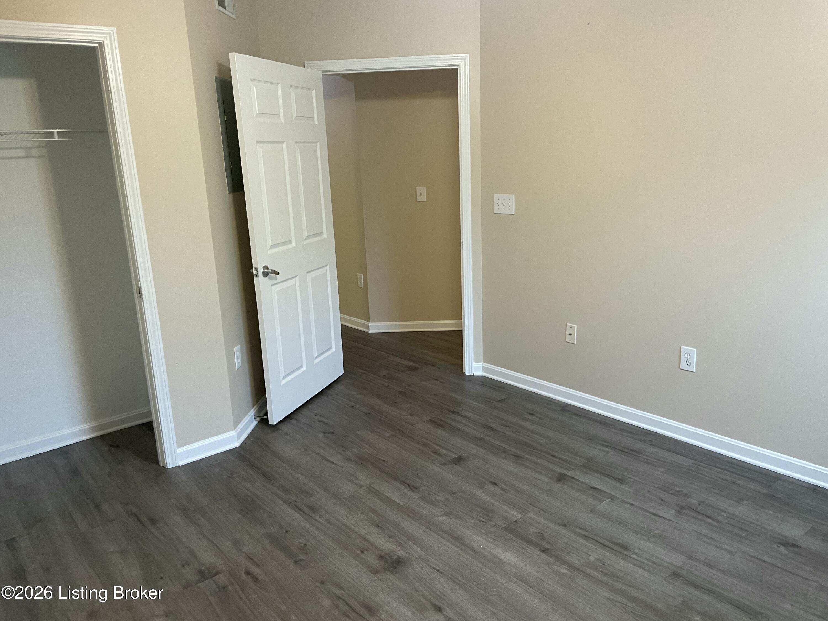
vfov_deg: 53.1
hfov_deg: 67.3
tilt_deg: -14.4
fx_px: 622
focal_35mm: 26
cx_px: 414
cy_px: 310
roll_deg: +2.1
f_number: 1.6
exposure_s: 1/60
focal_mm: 4.2
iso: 160
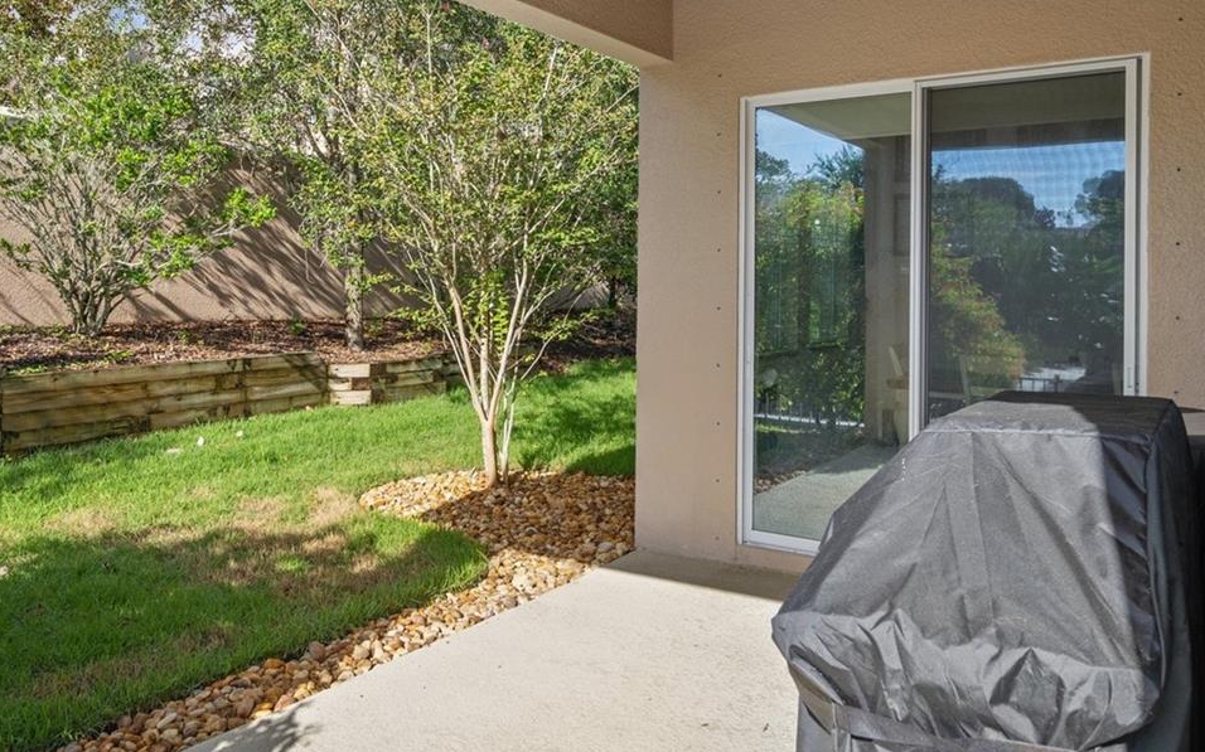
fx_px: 952
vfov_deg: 42.9
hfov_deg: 64.0
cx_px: 479
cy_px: 299
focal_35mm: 29
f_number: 8
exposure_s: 1/20
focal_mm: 17
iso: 320
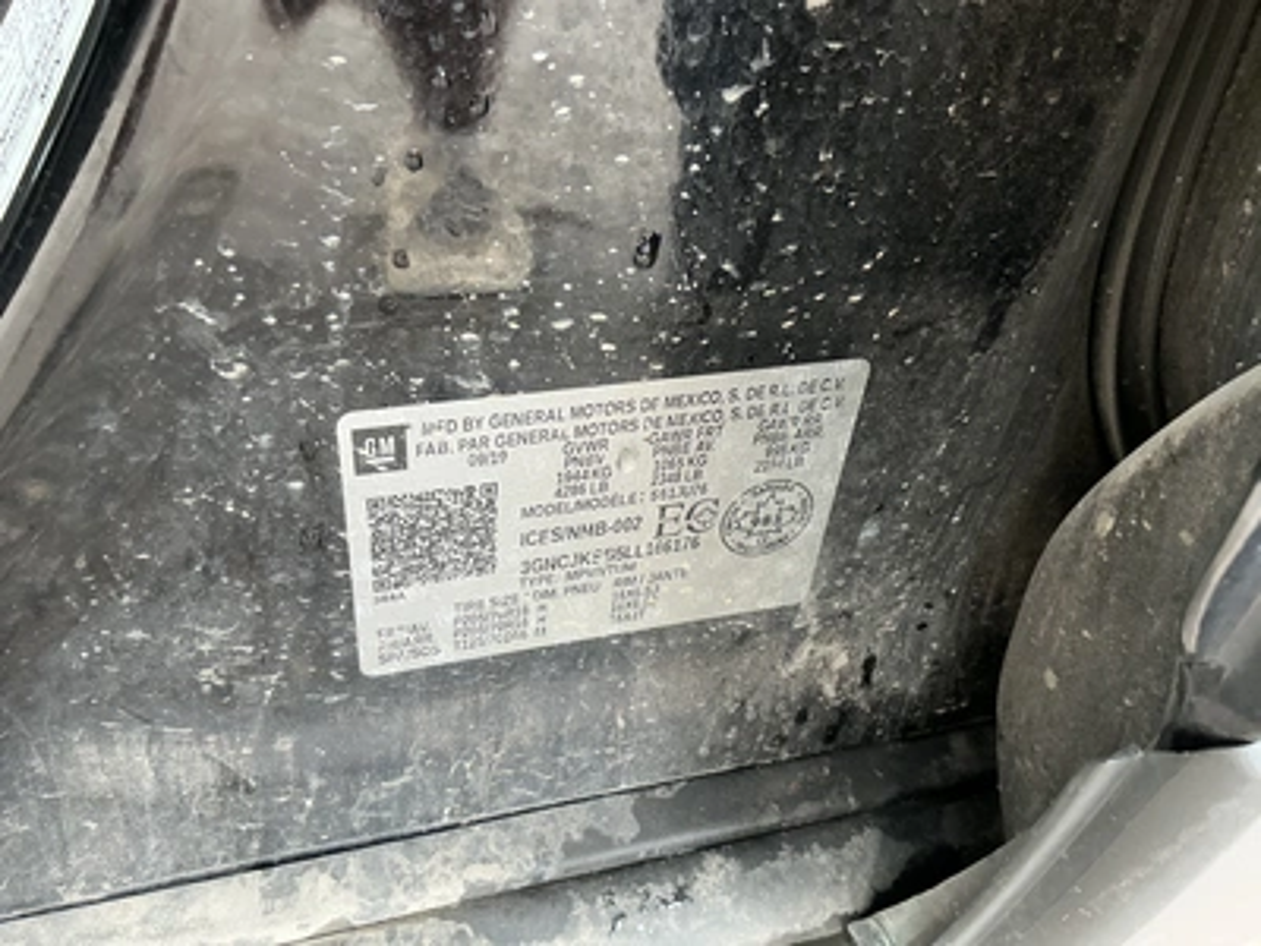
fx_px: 1020
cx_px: 630
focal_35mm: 28
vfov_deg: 49.7
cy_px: 473
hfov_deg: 63.4
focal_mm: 3
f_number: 1.8
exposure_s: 1/86
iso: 64
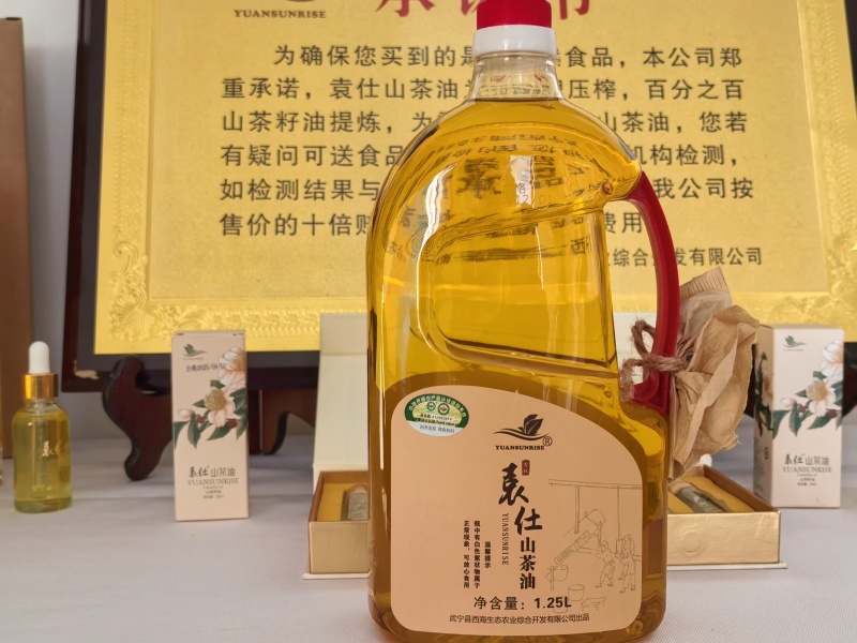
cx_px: 428
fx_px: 1015
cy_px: 322
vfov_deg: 35.1
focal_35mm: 41
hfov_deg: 45.8
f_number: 1.9
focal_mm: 5.52
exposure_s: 1/50
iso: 125
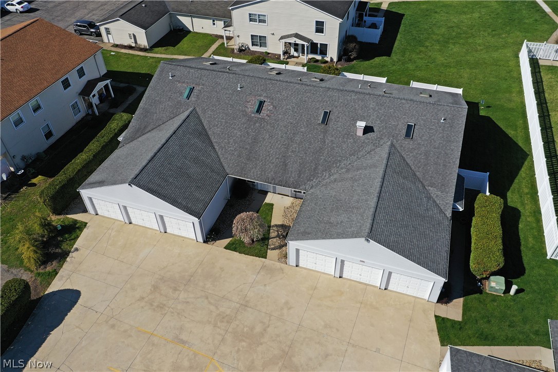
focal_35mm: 28
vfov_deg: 46.4
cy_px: 186
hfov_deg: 65.5
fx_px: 434
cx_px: 279
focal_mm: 10.26
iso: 100
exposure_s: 1/500
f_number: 6.3
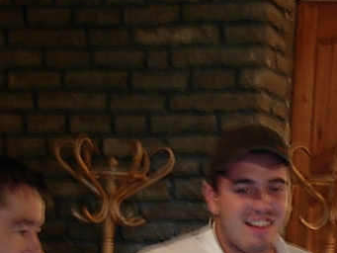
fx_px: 1110
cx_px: 419
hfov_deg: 16.5
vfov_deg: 12.6
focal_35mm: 114
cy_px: 313
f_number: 2.8
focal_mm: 7.8
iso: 79
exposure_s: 1/4.7
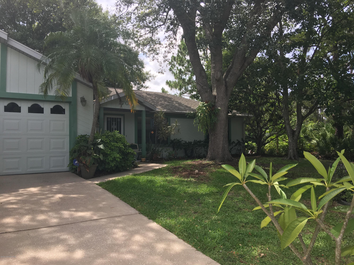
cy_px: 132
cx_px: 177
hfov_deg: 61.7
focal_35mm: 29
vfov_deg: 48.2
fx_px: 297
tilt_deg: +3.5
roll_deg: +0.5
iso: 25
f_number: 2.2
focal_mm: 4.15
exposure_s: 1/601
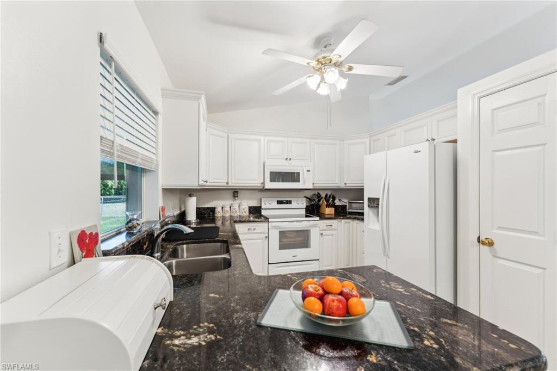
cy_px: 186
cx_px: 278
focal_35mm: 14
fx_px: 217
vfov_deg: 81.2
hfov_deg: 104.3
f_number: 8
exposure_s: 1/6
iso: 250
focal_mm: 14
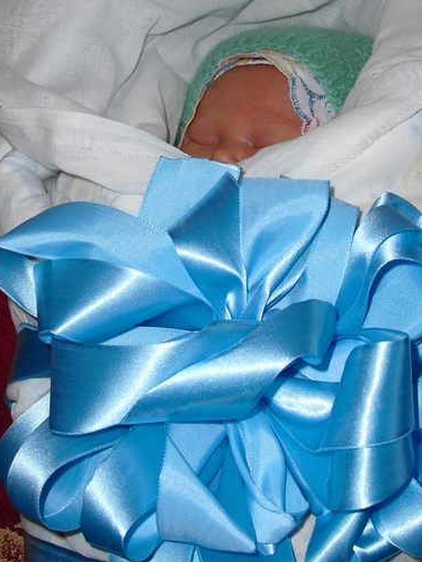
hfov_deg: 20.4
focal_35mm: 72
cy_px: 184
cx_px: 245
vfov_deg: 26.9
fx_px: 1170
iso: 100
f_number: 3.1
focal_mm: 6.3
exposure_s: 1/60
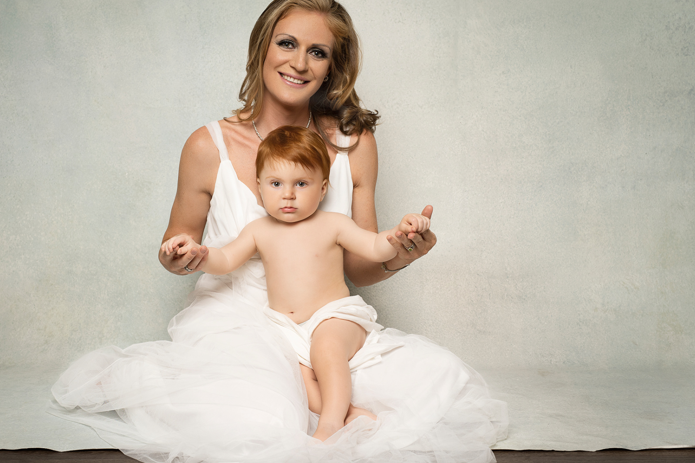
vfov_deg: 22.6
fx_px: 1158
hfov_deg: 33.3
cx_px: 289
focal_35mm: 60
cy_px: 235
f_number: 7.1
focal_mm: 50
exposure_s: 1/200
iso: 160
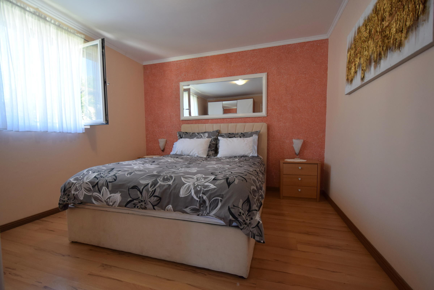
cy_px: 145
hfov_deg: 100.4
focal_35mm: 15
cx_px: 217
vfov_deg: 77.3
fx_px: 181
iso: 800
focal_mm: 10
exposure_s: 1/80
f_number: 3.5
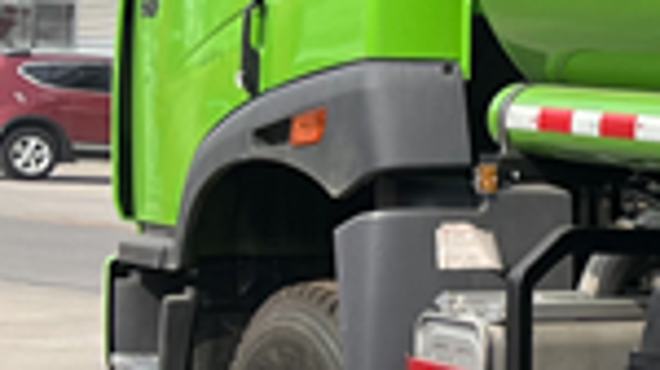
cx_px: 1558
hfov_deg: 12.2
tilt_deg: -1.9
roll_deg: -3.5
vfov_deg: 8.5
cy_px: 220
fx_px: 2482
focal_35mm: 142
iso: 50
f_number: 1.6
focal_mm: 5.1
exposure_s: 1/1672
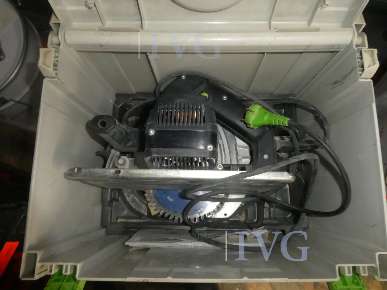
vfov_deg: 56.8
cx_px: 194
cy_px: 145
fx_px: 268
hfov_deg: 71.6
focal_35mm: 24
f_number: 3.3
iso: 800
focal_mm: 4.3
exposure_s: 1/60
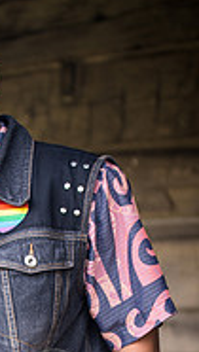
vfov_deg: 12.0
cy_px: 358
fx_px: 1656
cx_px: -17
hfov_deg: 6.8
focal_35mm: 177
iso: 200
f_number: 2.8
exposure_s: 1/40
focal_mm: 70
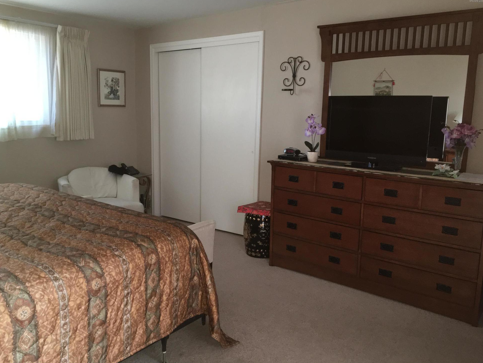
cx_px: 236
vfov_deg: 46.8
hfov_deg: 60.0
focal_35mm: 30
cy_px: 177
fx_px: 419
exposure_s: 1/17
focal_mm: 4.15
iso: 125
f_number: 2.2
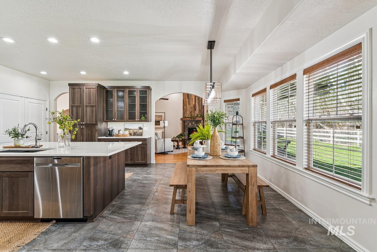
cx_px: 188
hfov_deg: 94.6
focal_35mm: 17
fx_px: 174
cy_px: 126
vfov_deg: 71.8
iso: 400
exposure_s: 1/5
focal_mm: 16.6
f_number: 13
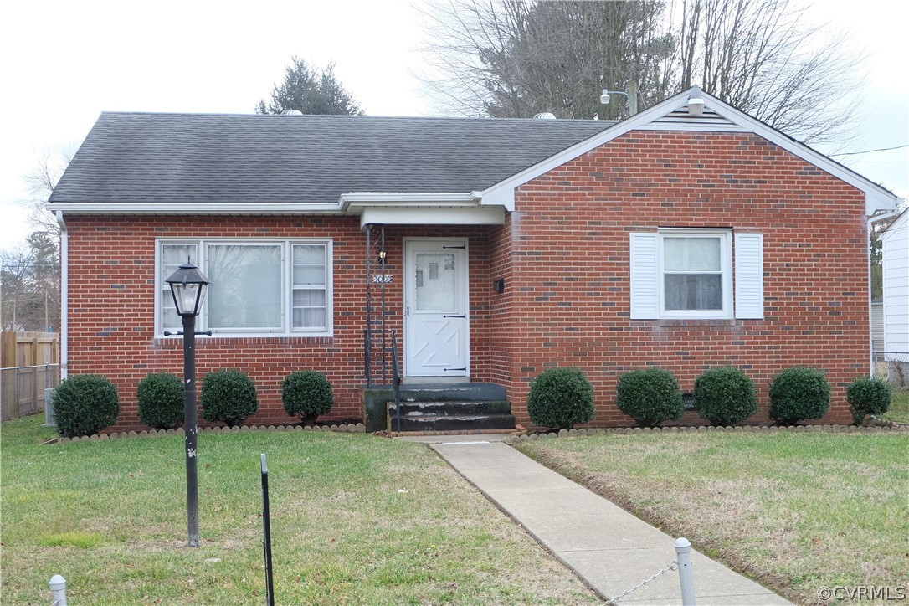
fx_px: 1111
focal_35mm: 44
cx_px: 454
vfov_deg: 30.5
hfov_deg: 44.5
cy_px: 303
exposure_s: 1/350
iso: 400
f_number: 4.7
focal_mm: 29.5
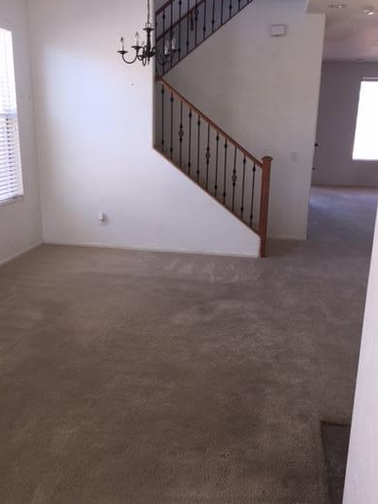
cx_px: 193
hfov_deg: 39.7
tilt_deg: -15.8
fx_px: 524
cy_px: 273
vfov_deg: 51.3
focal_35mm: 36
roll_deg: -0.5
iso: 32
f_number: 2.2
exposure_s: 1/41
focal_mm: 4.15
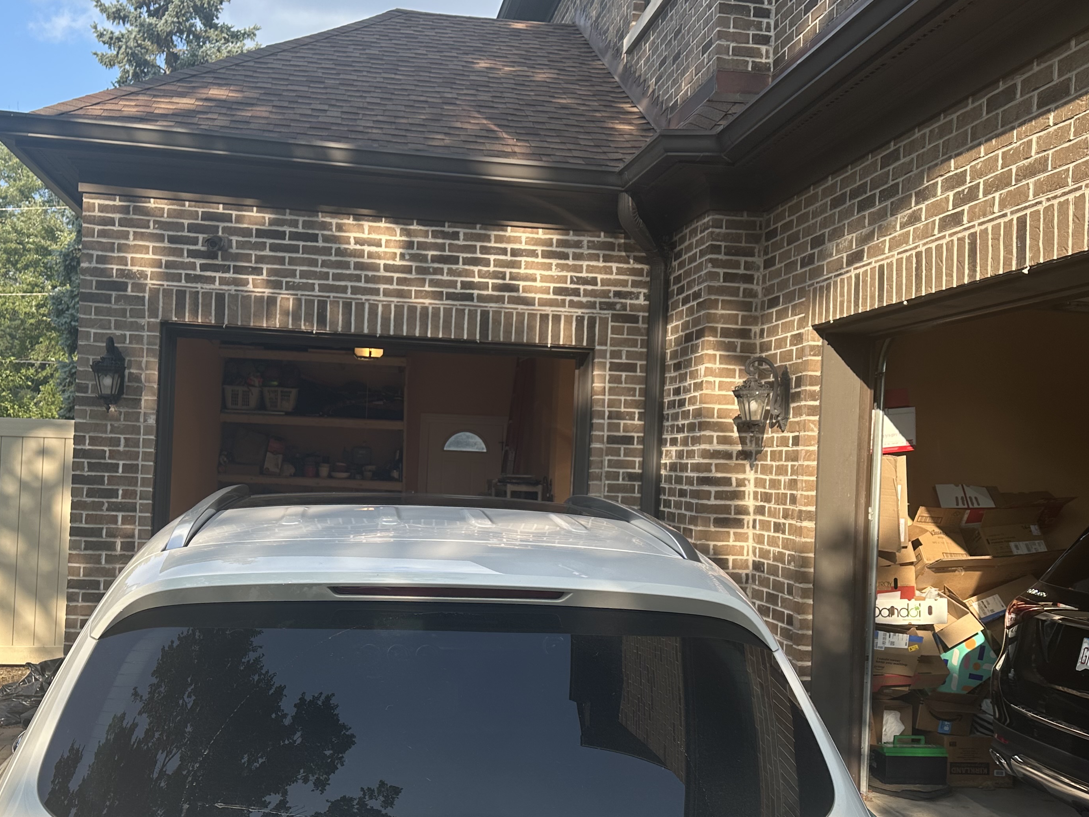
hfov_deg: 52.5
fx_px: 1101
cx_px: 470
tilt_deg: +0.3
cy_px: 438
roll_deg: -2.8
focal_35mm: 35
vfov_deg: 40.7
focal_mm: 6.86
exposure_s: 1/1357
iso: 80
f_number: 1.78
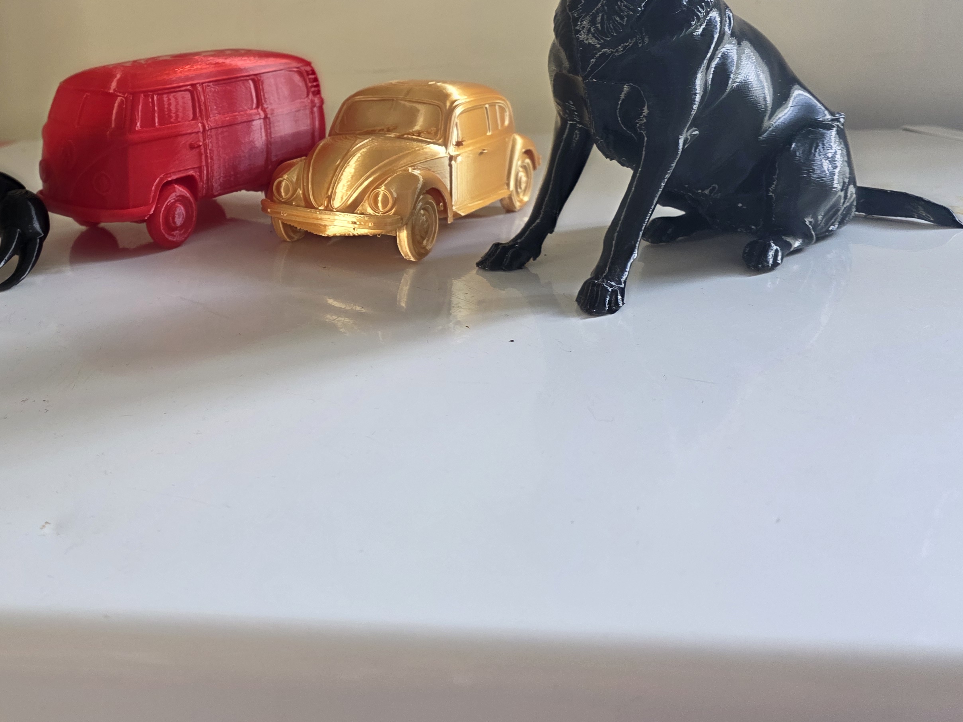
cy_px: 166
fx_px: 1057
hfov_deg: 46.3
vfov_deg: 36.7
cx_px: 185
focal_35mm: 38
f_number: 1.7
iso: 250
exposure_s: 1/100
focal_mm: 6.3
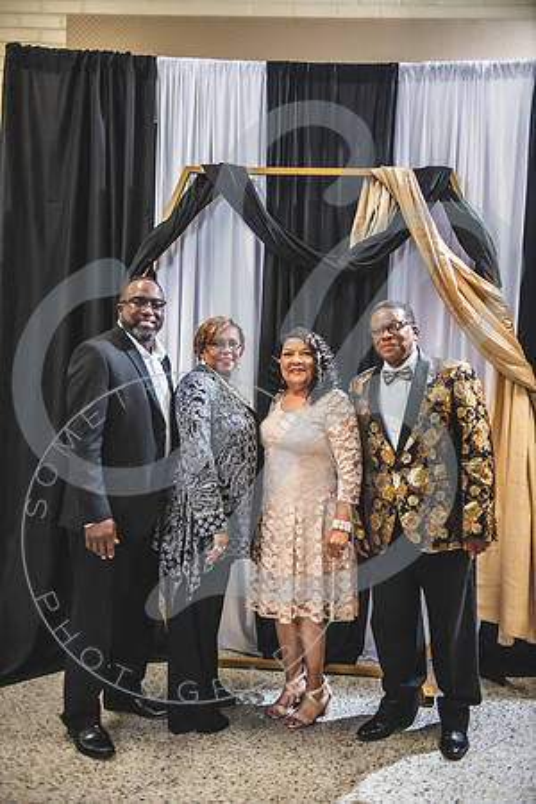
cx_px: 268
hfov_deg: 37.9
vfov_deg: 54.4
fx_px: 782
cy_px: 402
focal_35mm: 35
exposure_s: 1/250
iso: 1600
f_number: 2.8
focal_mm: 35
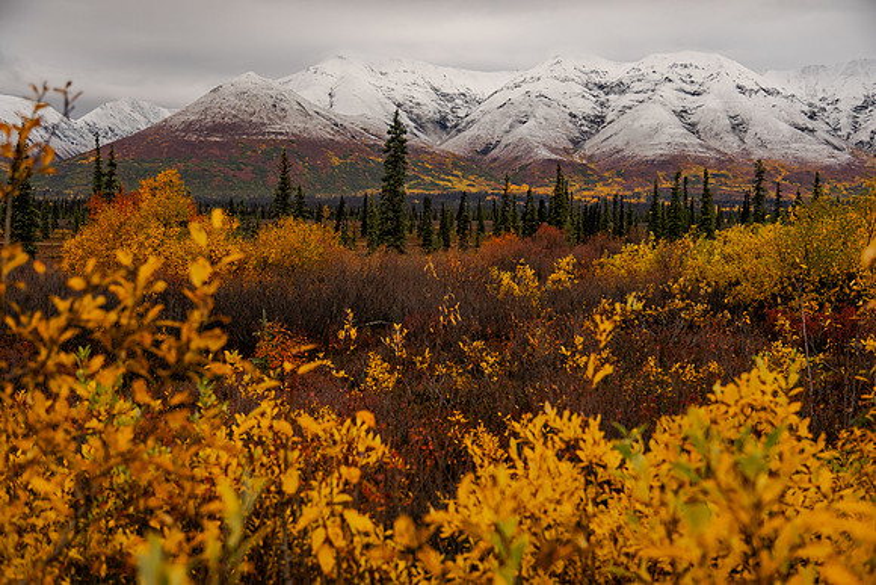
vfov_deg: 31.9
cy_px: 292
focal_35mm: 42
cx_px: 438
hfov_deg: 46.4
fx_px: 1022
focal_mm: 28
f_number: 2.8
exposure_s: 1/1600
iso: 200
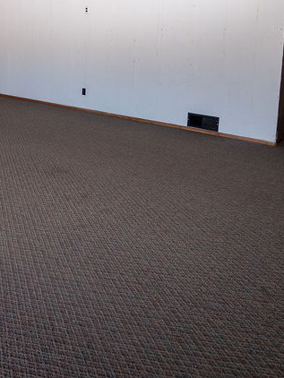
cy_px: 73
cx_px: -25
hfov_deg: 35.2
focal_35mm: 35
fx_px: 382
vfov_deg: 49.4
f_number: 4
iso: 100
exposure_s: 1/200
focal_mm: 10
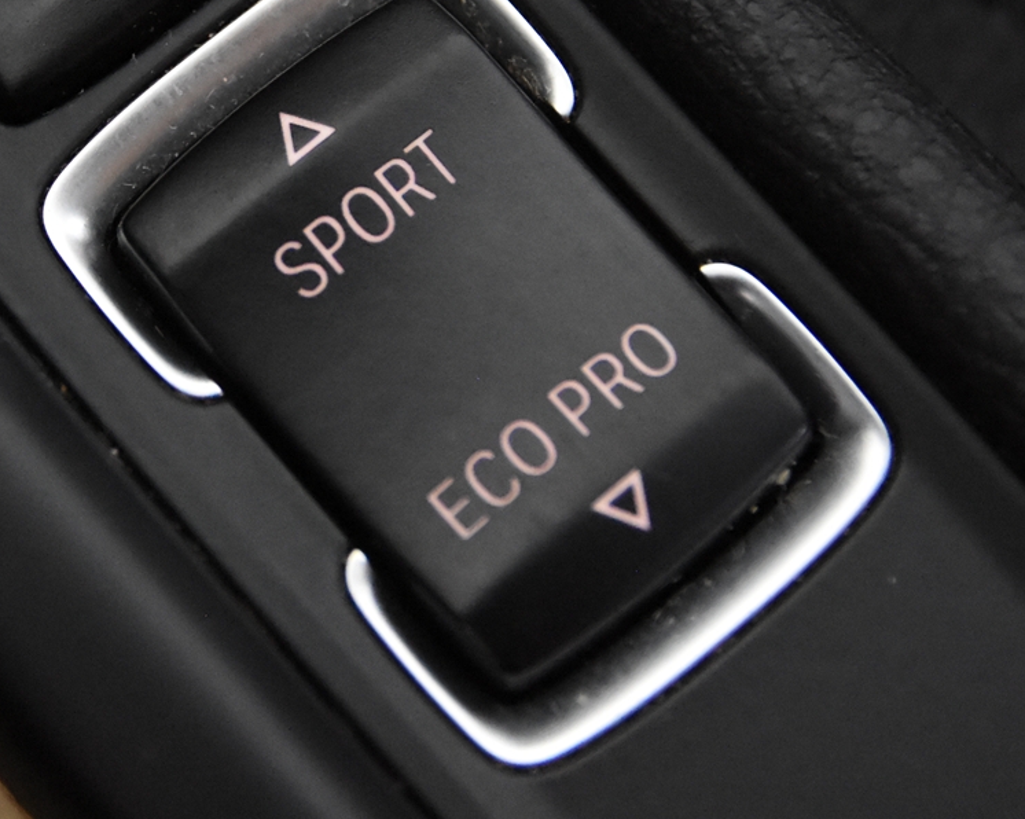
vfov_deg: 10.6
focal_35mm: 145
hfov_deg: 13.3
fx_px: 4396
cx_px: 265
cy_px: 81
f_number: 3.5
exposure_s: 1/60
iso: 6400
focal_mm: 40
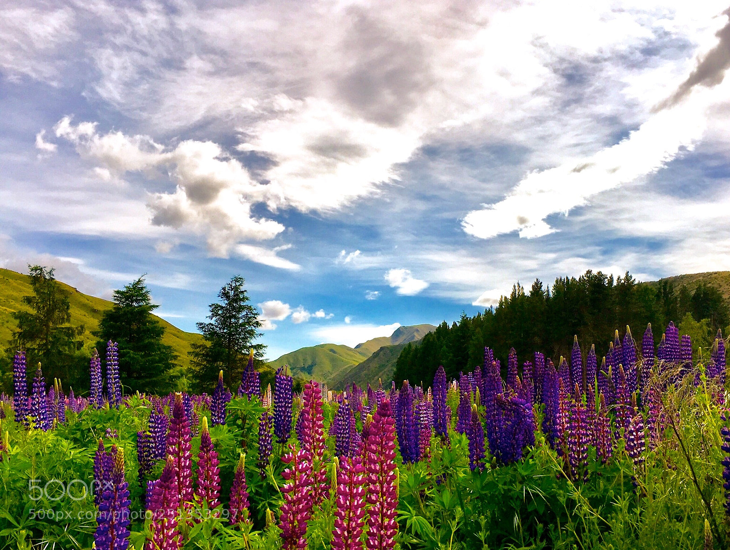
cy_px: 275
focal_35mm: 29
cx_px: 365
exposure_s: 1/3205
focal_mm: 4.15
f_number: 2.2
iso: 25
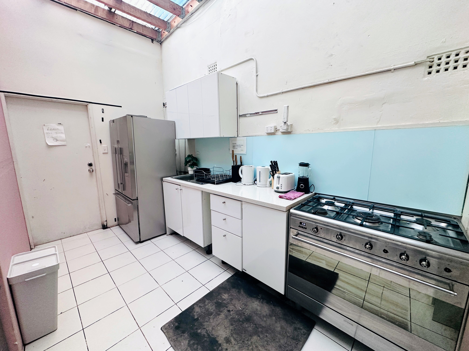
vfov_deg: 85.7
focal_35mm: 14
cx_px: 234
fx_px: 190
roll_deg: +0.5
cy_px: 176
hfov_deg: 102.1
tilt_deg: -10.0
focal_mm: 2.22
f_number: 2.2
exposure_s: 1/100
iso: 250
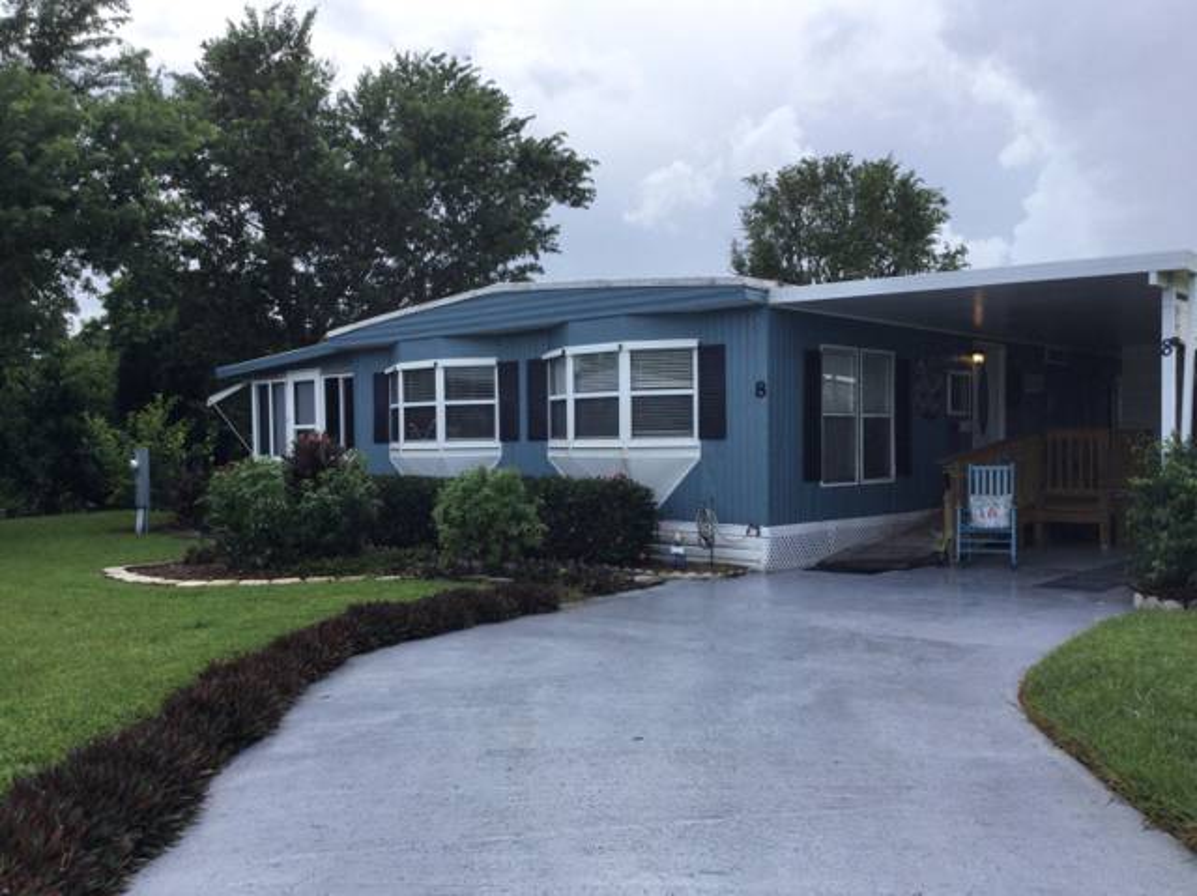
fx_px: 1071
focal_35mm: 31
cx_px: 598
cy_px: 448
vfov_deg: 45.4
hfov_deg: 58.4
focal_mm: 3.3
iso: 25
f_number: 2.4
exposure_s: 1/519
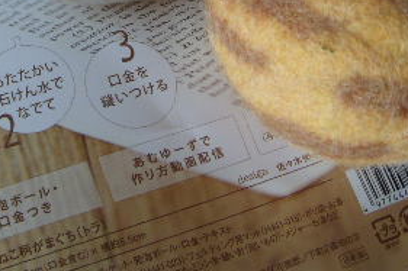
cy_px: -65
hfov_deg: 22.6
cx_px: 158
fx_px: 1019
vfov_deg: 14.6
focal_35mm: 90
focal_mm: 6.3
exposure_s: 1/60
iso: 100
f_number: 3.3
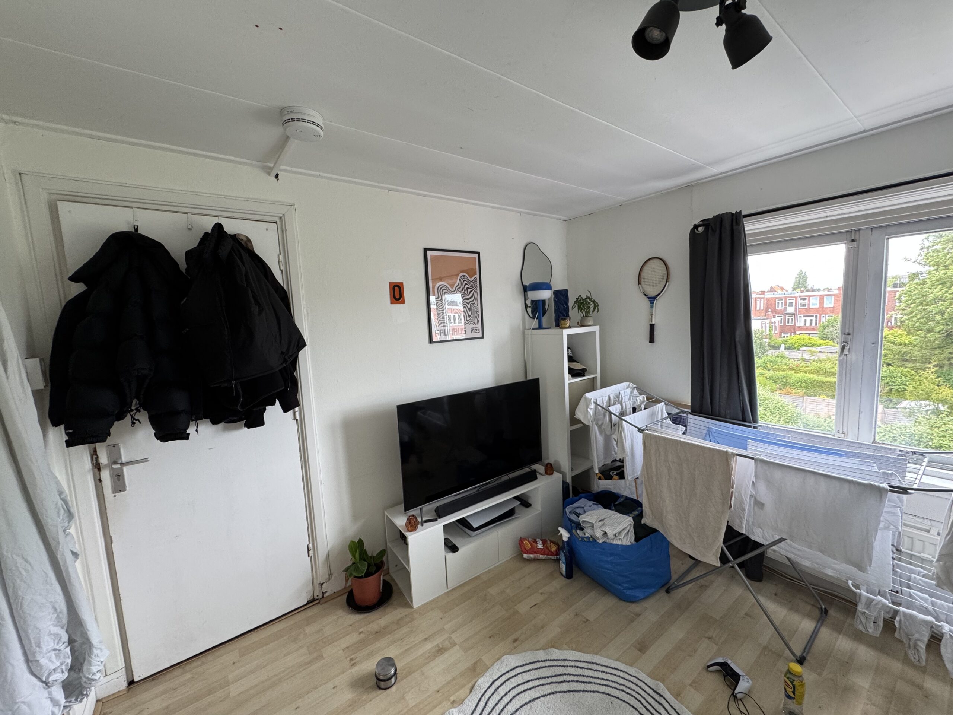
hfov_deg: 102.1
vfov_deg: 85.7
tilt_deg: -6.4
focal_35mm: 14
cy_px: 358
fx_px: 385
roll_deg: +2.6
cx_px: 476
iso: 160
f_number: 2.2
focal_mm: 2.22
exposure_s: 1/99
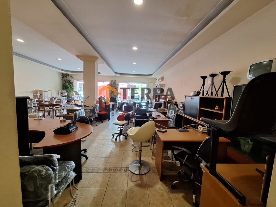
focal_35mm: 13
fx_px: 104
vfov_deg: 89.9
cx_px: 138
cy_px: 104
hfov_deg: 106.2
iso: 200
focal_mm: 1.74
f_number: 2.2
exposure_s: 1/50
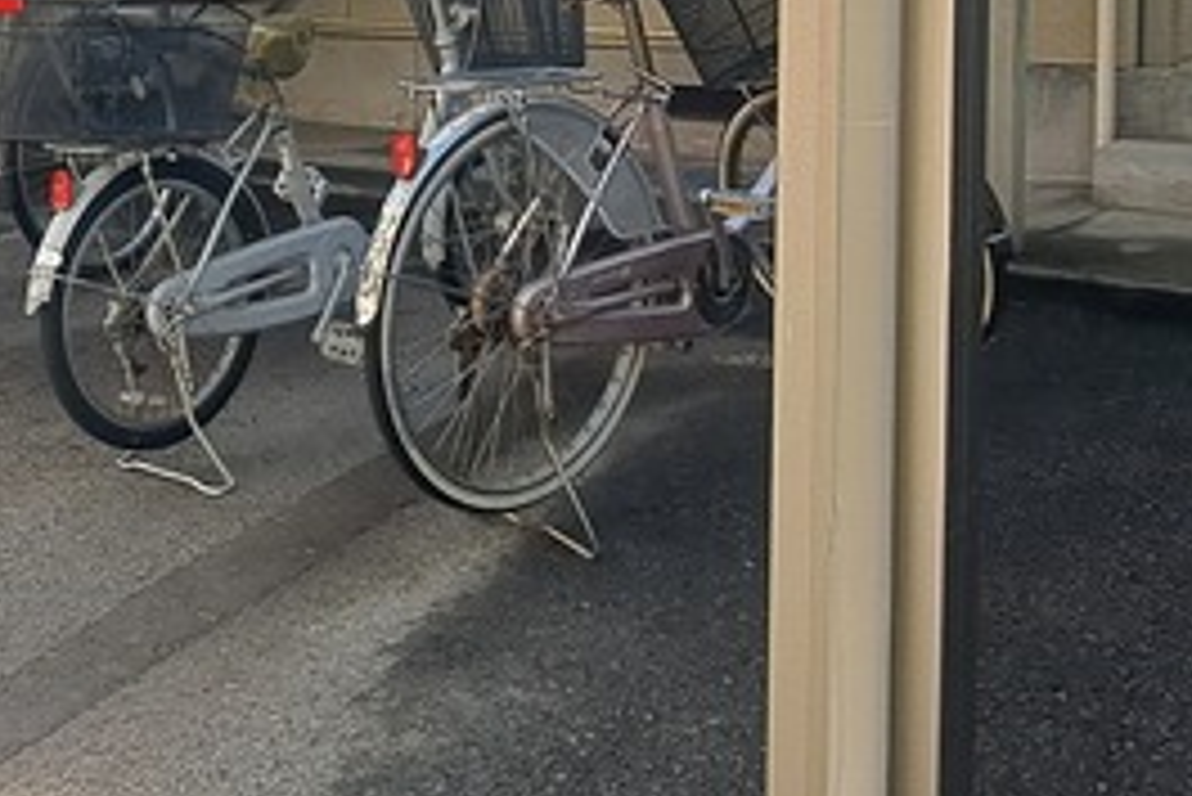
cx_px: 270
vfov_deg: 26.1
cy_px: -9
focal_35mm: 49
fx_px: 1623
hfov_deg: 39.0
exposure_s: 1/382
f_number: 2.2
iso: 50
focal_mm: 1.74
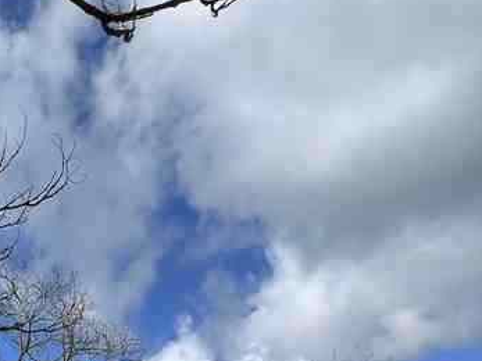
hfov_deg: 34.5
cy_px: 540
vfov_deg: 24.8
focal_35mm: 45
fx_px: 626
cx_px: -82
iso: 32
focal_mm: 1.57
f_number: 1.8
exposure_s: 1/1309
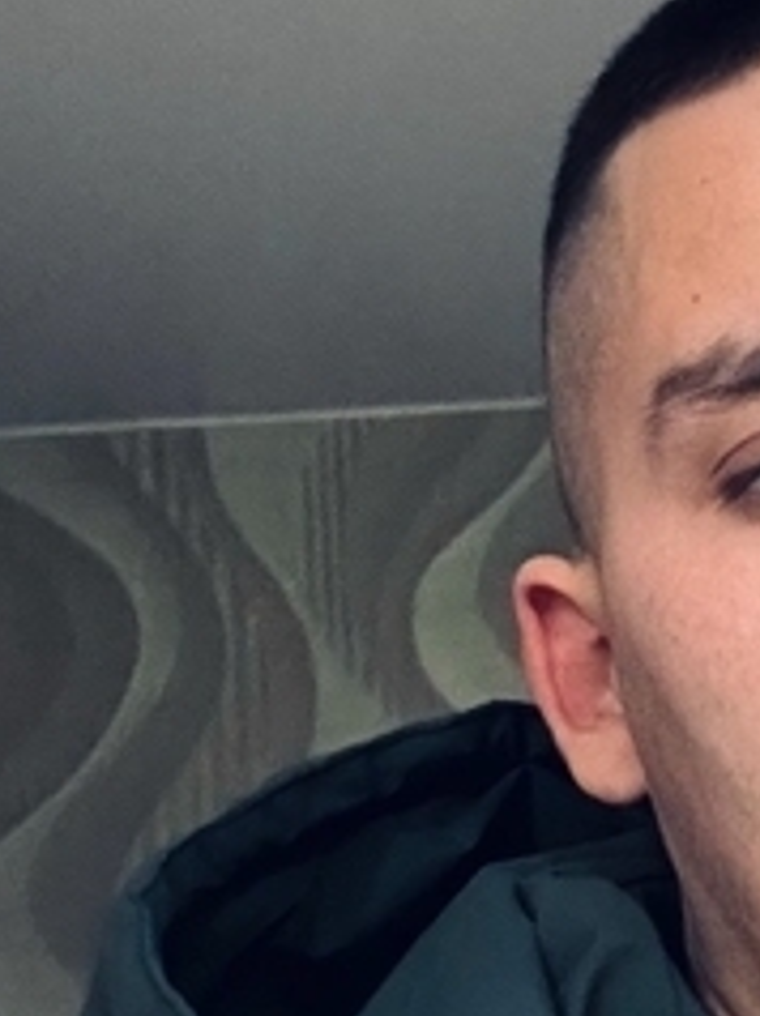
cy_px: 572
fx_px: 2962
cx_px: 1033
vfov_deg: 19.5
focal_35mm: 101
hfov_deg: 14.0
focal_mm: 2.69
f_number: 1.9
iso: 500
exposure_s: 1/25
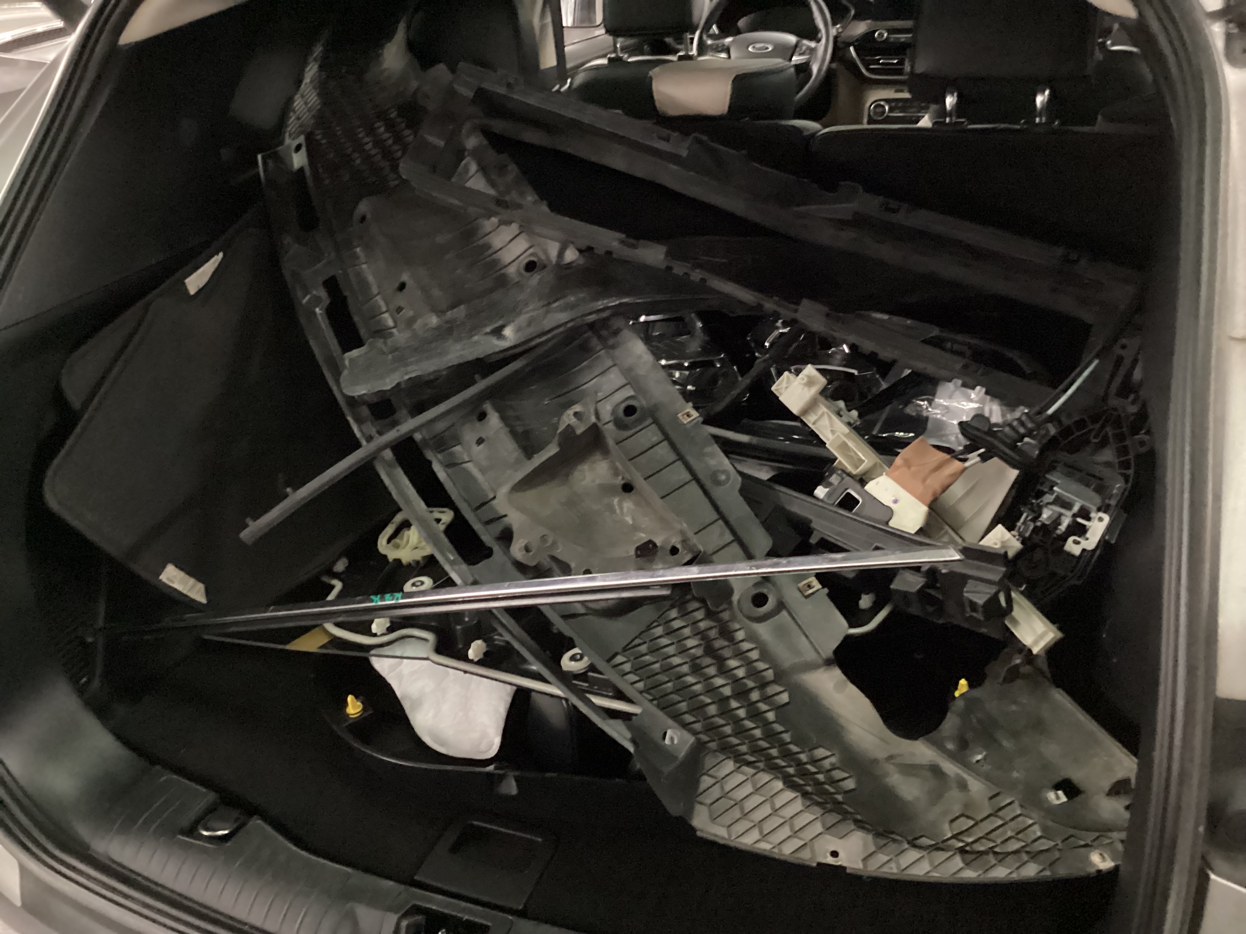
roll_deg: +5.8
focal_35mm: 31
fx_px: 1116
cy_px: 467
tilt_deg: -32.0
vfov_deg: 45.4
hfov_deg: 58.4
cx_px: 623
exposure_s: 1/17
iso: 800
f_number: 2.4
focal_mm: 3.3
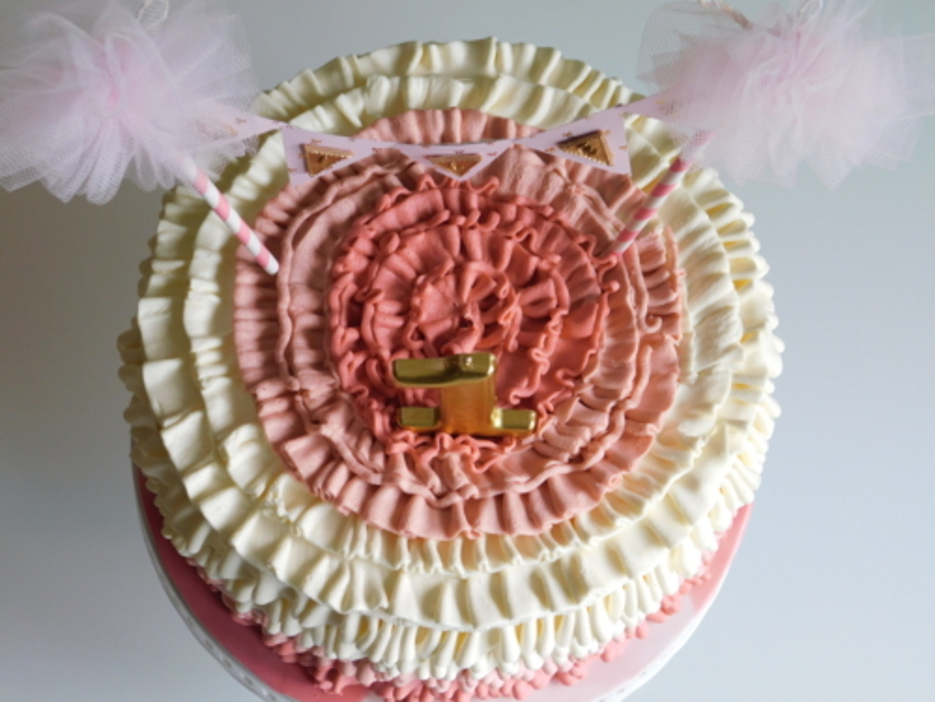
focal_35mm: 59
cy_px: 351
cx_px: 468
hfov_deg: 32.7
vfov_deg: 24.8
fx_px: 1594
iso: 160
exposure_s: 1/30
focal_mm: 10.4
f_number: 4
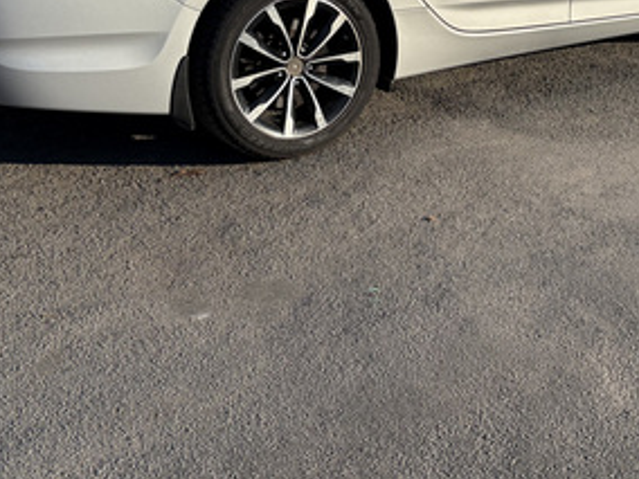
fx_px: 1015
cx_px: 450
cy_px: 85
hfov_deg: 34.4
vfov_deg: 26.0
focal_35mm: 55
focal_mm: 5.96
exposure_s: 1/5348
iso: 64
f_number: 1.6
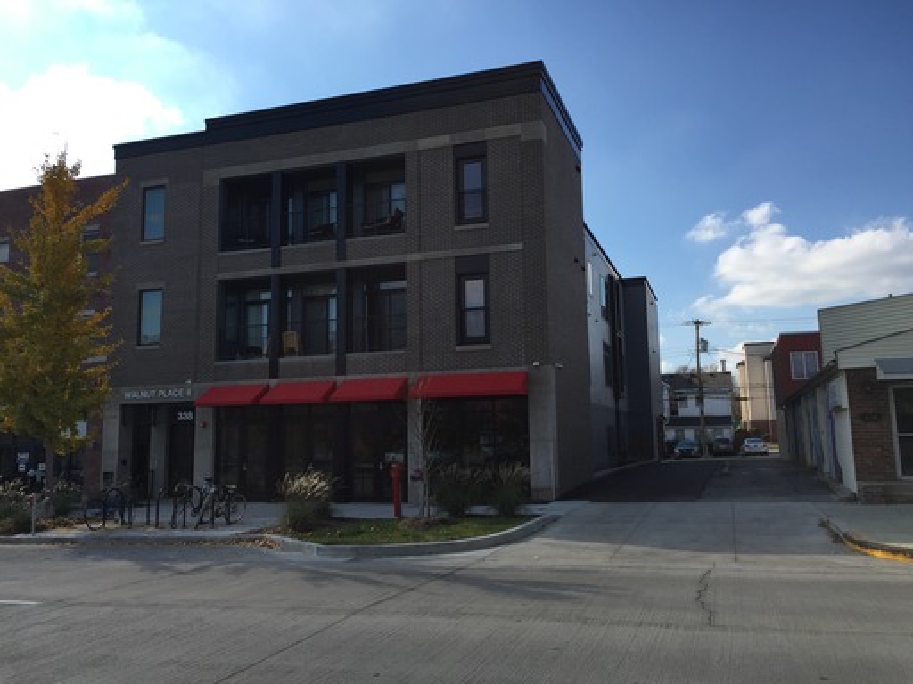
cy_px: 342
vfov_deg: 48.2
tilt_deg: +8.0
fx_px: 765
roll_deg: -0.1
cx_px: 456
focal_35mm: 29
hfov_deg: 61.7
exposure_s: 1/1721
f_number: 2.2
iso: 32
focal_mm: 4.15
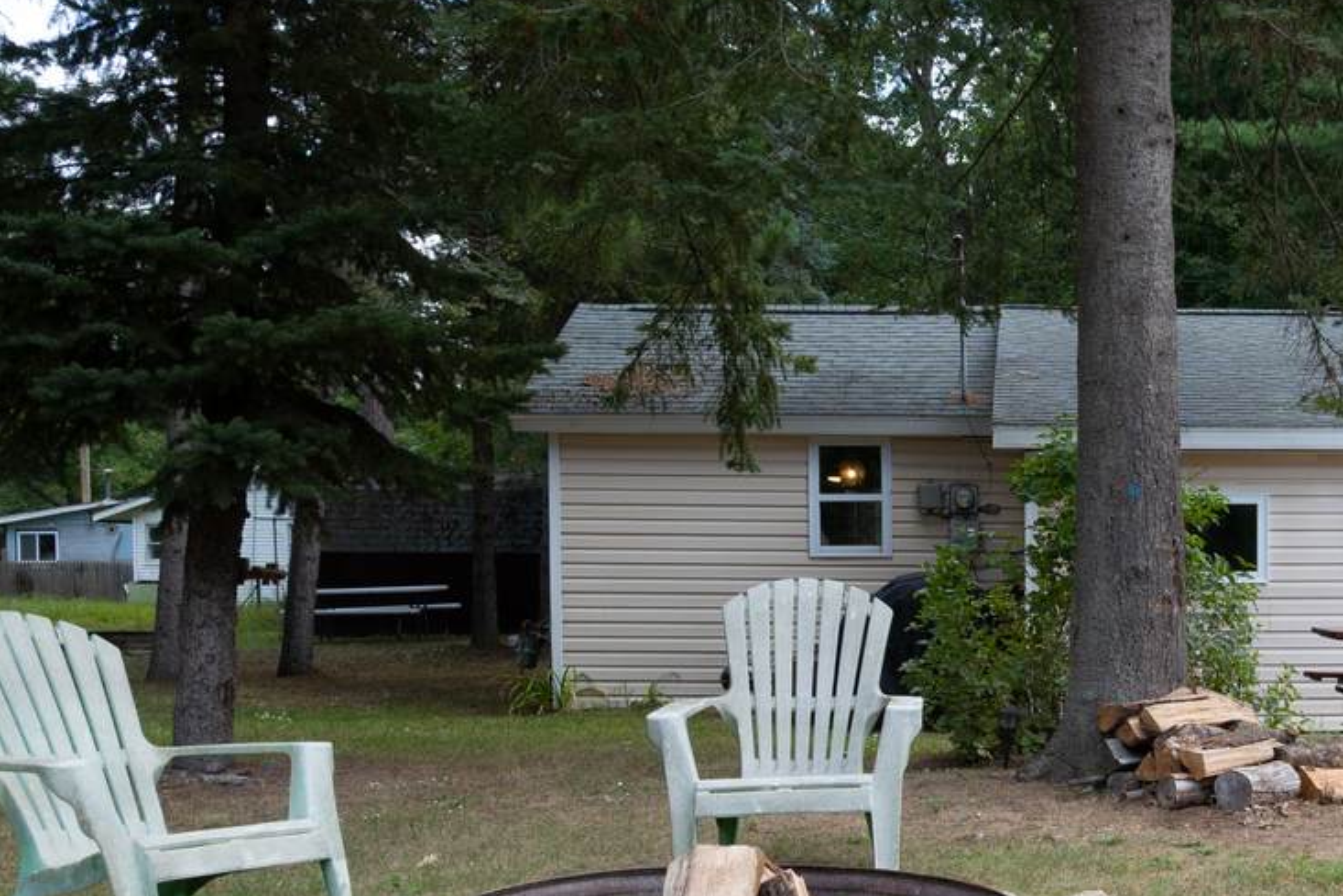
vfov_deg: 25.7
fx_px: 1940
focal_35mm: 52
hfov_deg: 36.3
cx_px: 1156
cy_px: 663
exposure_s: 1/125
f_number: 5.6
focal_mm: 16
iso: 100
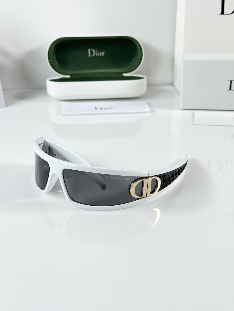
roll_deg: +0.7
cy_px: 156
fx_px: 433
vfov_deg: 39.7
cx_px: 117
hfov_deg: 30.3
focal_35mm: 48
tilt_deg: -24.1
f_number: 1.78
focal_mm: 6.86
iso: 64
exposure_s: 1/100
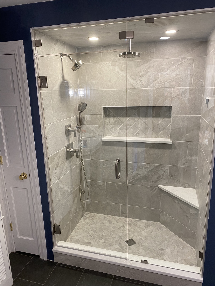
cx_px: 108
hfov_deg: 53.1
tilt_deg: -13.1
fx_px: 215
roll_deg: +1.3
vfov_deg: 67.3
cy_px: 143
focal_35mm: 26
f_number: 1.8
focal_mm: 4.25
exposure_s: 1/60
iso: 125
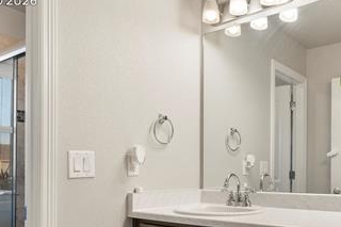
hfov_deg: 51.2
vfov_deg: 35.9
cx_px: 249
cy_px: 174
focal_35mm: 36
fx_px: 341
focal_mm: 18
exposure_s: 1/4
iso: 200
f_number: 8
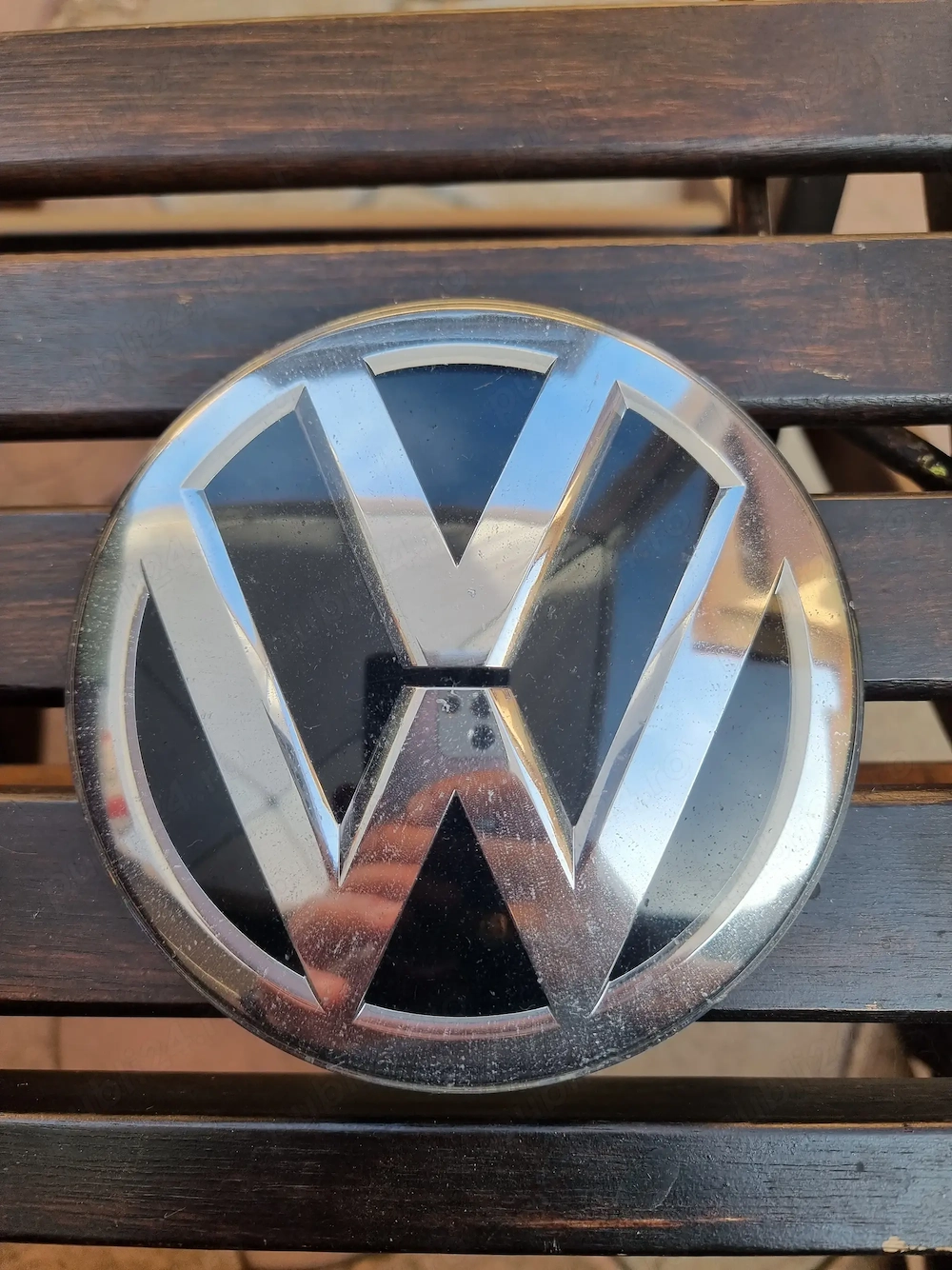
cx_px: 476
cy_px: 635
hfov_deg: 56.8
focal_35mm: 24
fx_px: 880
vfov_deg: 71.6
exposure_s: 1/131
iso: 50
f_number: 1.8
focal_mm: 6.7
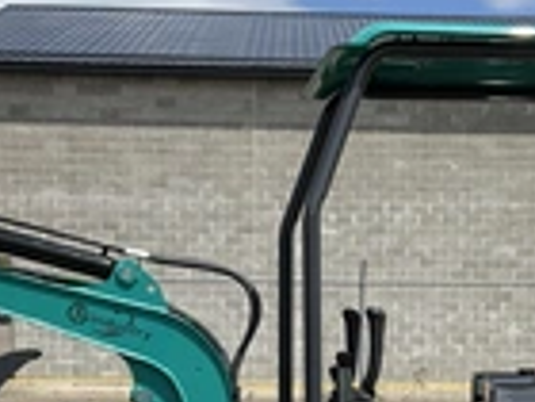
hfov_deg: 23.5
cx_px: 352
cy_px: 444
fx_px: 1283
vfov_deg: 17.2
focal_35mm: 83
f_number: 1.8
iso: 25
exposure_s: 1/2227
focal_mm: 3
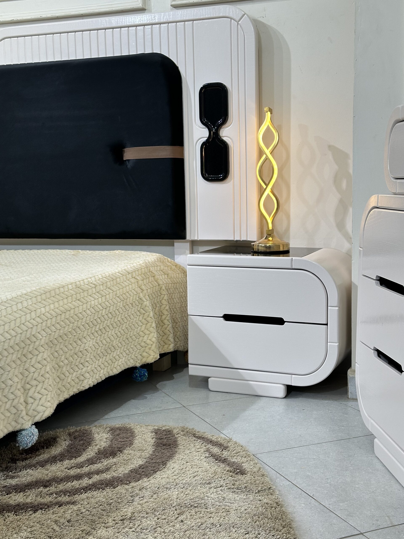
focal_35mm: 48
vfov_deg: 39.7
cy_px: 270
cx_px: 202
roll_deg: +1.2
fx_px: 747
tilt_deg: -7.4
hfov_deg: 30.3
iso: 64
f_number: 1.78
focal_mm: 6.86
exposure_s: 1/145
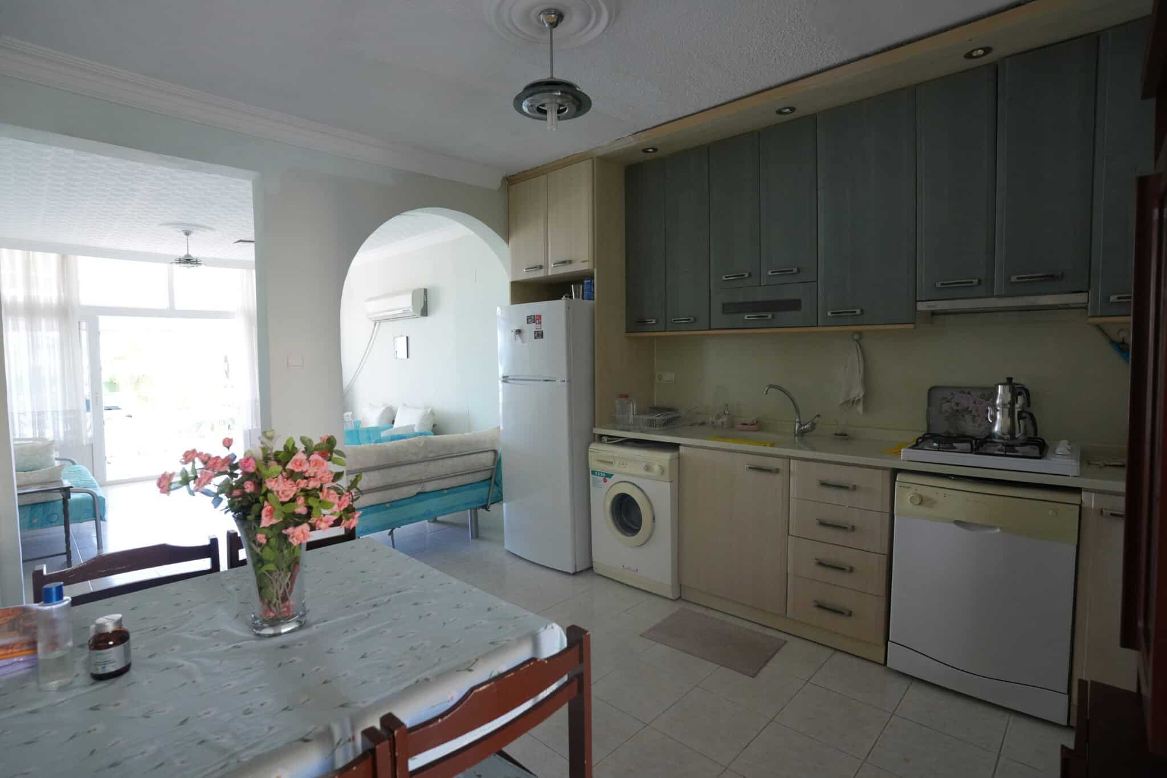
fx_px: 551
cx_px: 584
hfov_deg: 93.3
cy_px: 389
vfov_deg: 70.4
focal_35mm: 17
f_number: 4
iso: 1250
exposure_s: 1/160
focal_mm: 17
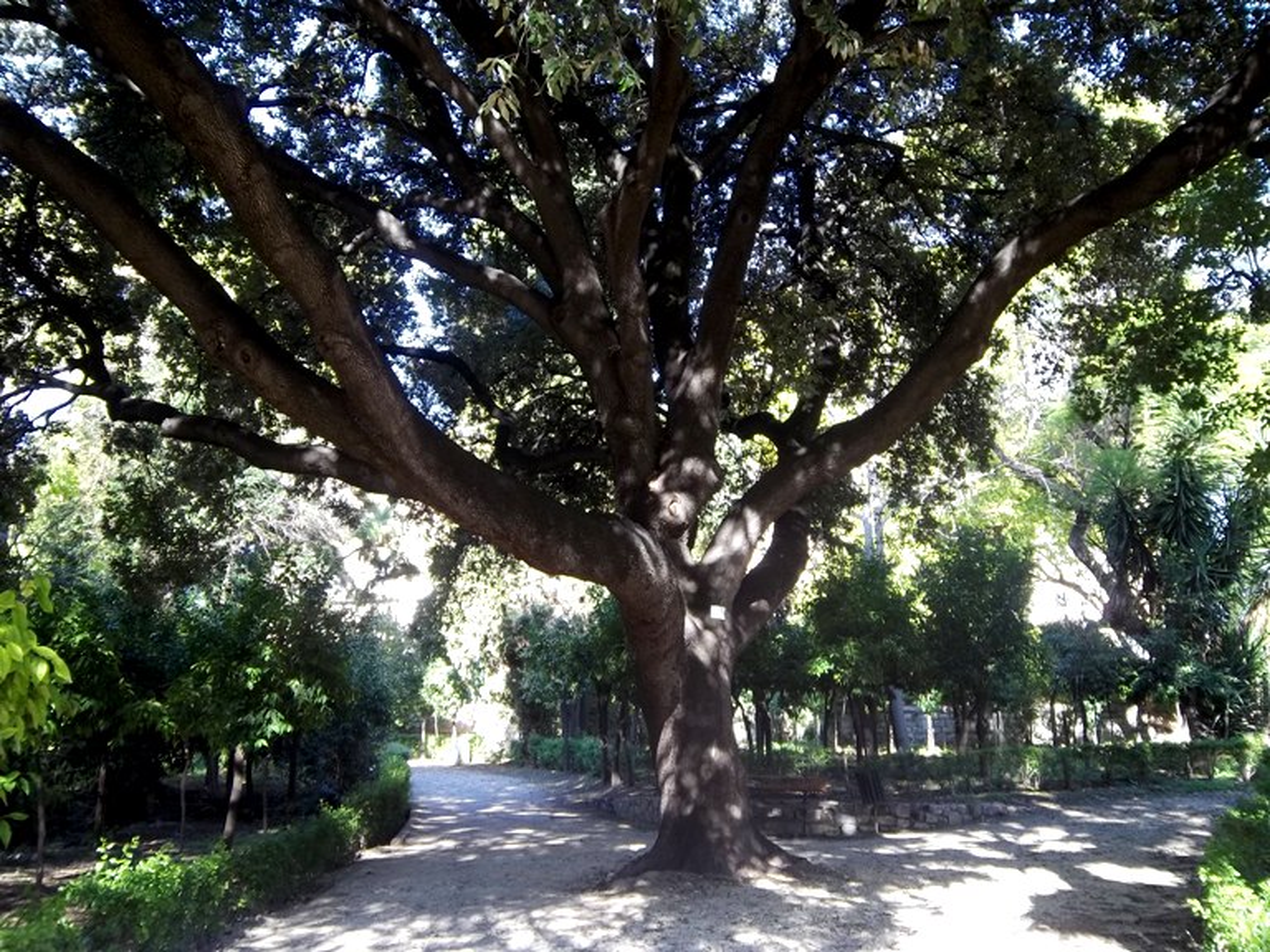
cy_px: 476
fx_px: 1284
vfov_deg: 40.7
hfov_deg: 52.6
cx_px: 635
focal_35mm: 35
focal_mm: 6.17
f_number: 3.86
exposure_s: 1/40
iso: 64
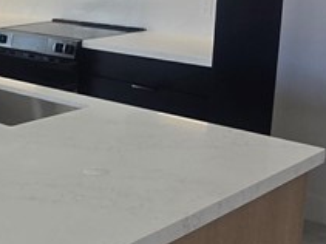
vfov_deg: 23.2
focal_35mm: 63
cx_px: -23
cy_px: 80
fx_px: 593
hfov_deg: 28.3
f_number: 2.2
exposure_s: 1/120
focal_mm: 2.2
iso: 50
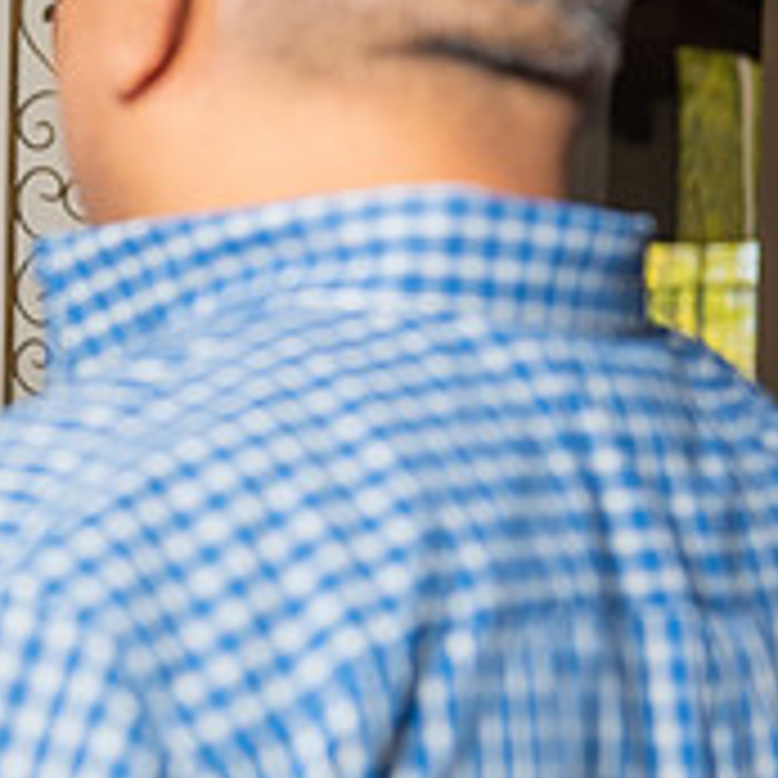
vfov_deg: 11.8
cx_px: -414
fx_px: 3763
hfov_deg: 11.3
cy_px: 483
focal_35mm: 148
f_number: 4
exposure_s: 1/200
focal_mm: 52
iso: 200
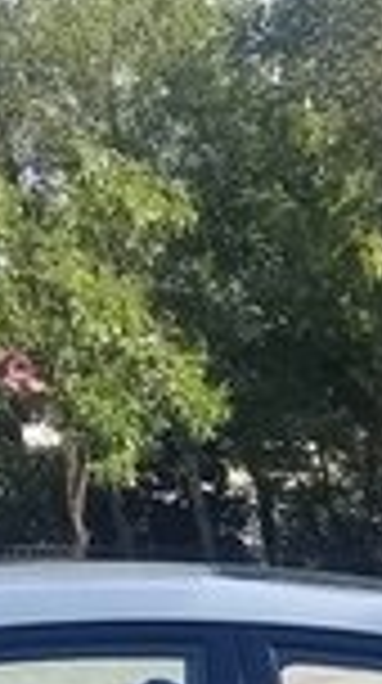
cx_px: 301
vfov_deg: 13.7
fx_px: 2659
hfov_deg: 8.2
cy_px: 1028
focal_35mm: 147
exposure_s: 1/524
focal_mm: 3.3
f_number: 2.2
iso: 50
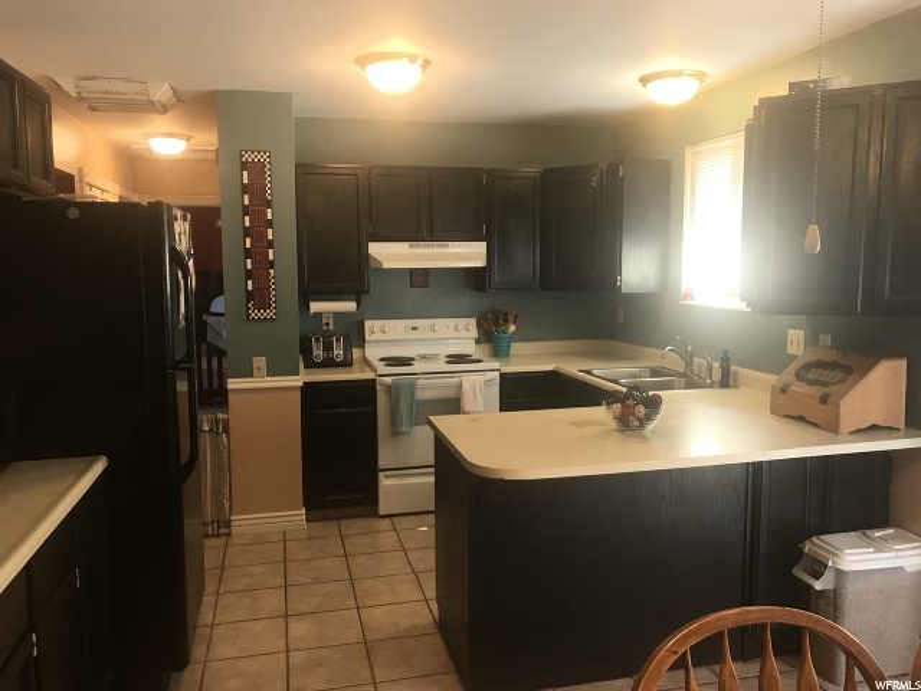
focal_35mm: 28
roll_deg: +0.3
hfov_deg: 63.4
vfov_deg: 49.7
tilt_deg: -6.2
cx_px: 460
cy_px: 346
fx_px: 745
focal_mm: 3.99
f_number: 1.8
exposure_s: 1/30
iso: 25
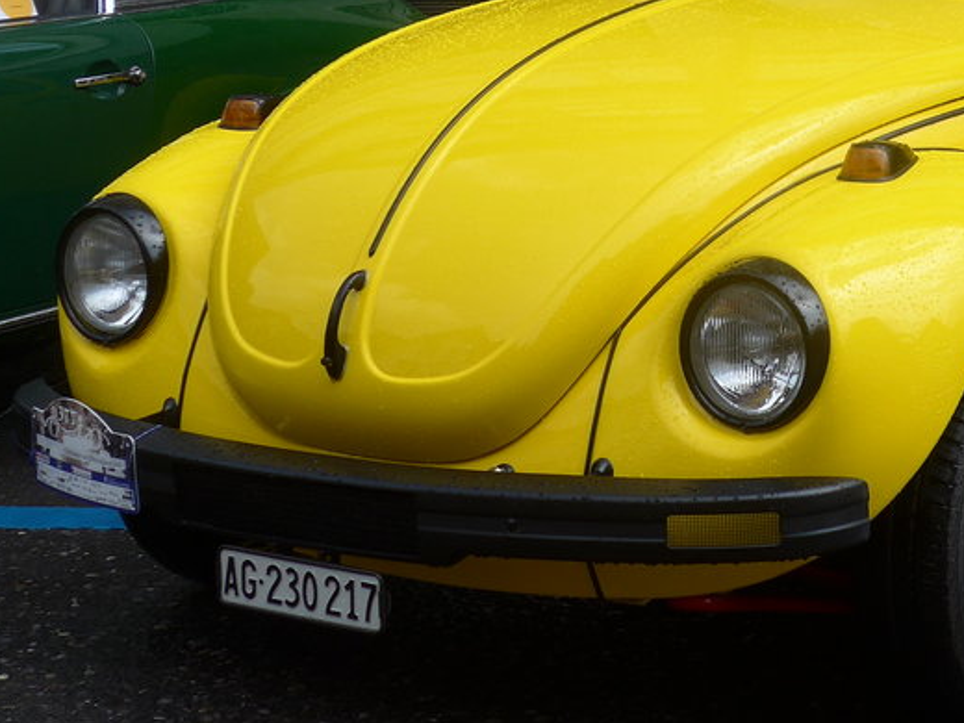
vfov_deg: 13.0
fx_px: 3147
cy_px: 46
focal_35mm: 113
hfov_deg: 17.1
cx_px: 910
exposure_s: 1/1000
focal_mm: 10.1
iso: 80
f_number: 3.2
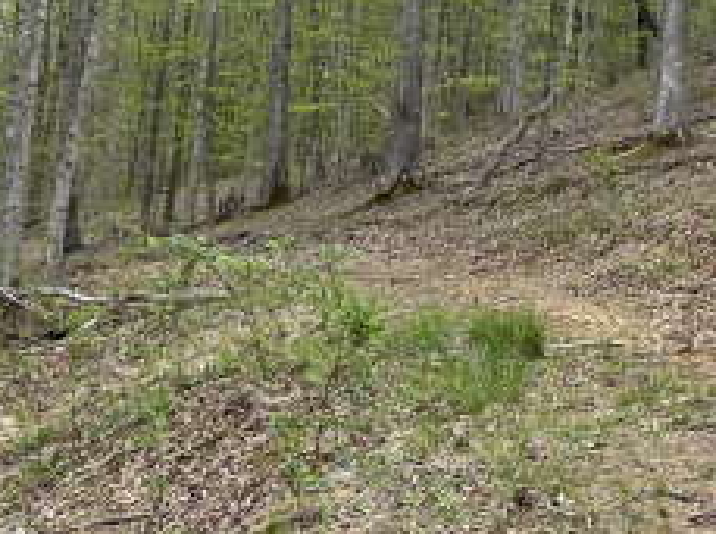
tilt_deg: +10.2
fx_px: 1446
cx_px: 861
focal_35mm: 70
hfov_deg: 25.0
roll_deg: -4.2
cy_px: -56
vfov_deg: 20.0
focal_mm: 6.86
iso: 80
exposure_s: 1/989
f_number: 1.78
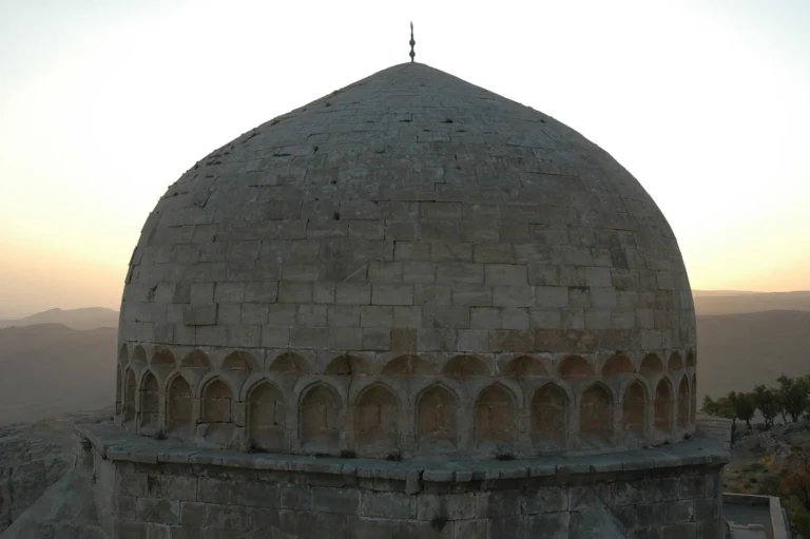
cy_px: 270
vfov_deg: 28.9
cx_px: 405
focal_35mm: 46
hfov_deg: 42.3
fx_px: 1046
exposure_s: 1/125
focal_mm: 31
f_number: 7.1
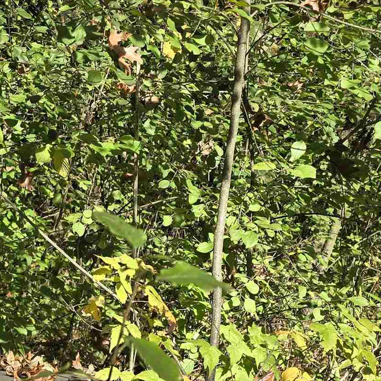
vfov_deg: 21.1
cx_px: -17
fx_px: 946
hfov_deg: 21.8
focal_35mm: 76
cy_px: 468
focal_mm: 6.3
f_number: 1.7
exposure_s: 1/245
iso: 12
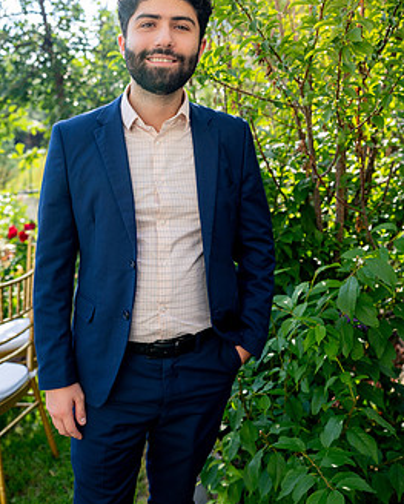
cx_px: 178
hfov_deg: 41.1
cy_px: 207
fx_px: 537
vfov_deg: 50.0
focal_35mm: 36
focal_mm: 28
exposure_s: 1/1250
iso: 250
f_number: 2.8
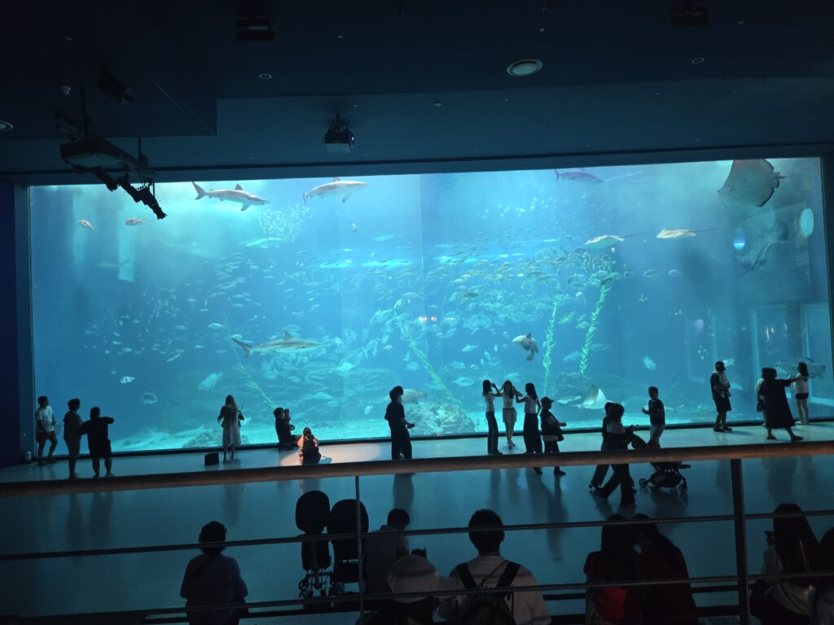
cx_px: 417
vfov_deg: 58.9
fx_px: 554
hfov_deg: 73.9
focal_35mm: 23
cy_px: 312
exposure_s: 1/60
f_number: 1.8
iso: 640
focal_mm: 5.4
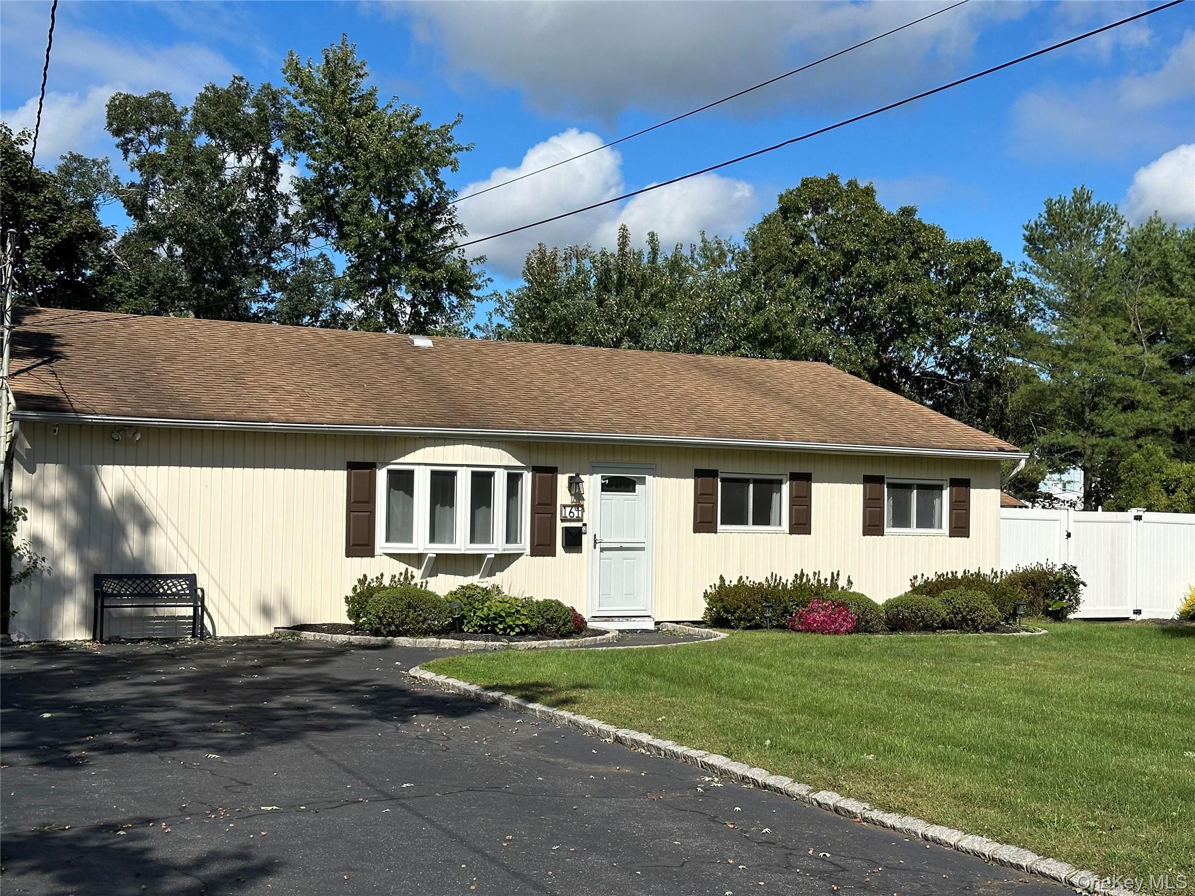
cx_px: 598
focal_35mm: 48
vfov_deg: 30.3
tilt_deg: +1.7
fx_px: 1657
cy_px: 448
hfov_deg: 39.7
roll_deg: -1.1
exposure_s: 1/6623
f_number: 1.78
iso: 64
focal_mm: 6.86
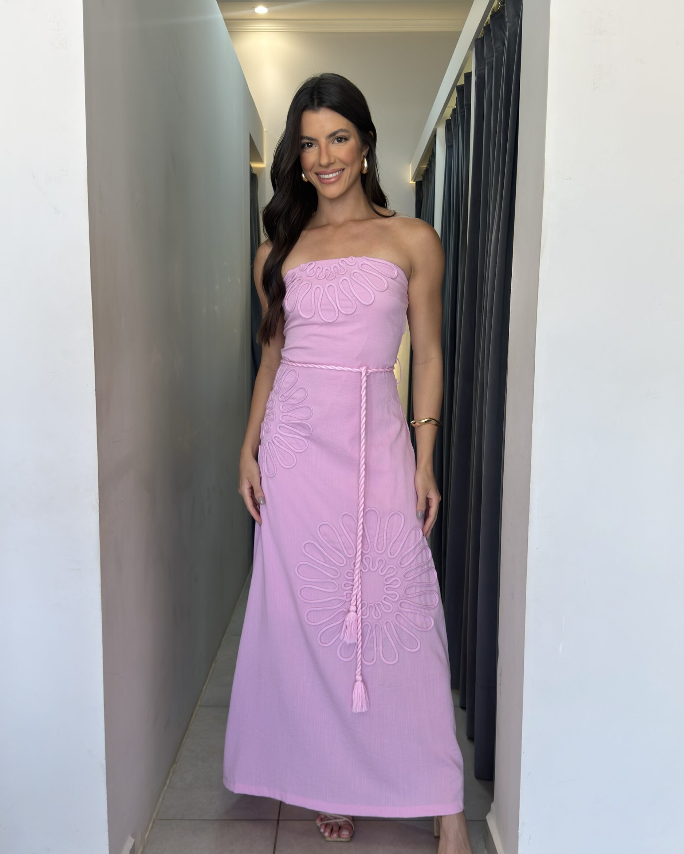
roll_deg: +0.0
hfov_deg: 44.5
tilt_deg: -8.3
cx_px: 340
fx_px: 835
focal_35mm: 33
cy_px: 453
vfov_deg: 54.2
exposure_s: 1/60
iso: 50
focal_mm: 6.76
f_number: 1.78
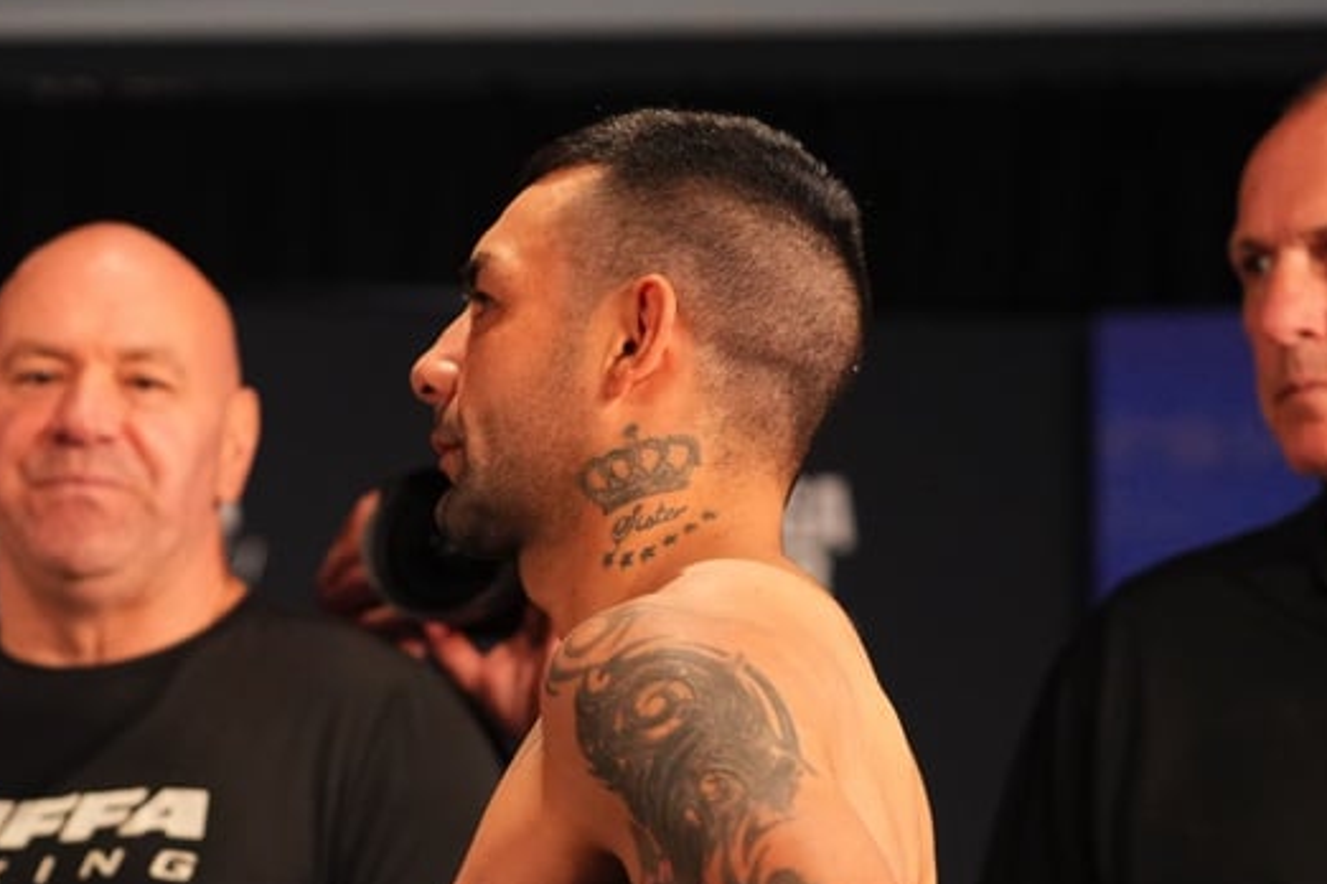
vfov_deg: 9.3
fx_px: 5418
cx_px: 231
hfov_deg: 13.9
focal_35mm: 147
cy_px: 906
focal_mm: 59
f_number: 2
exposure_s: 1/1000
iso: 2500
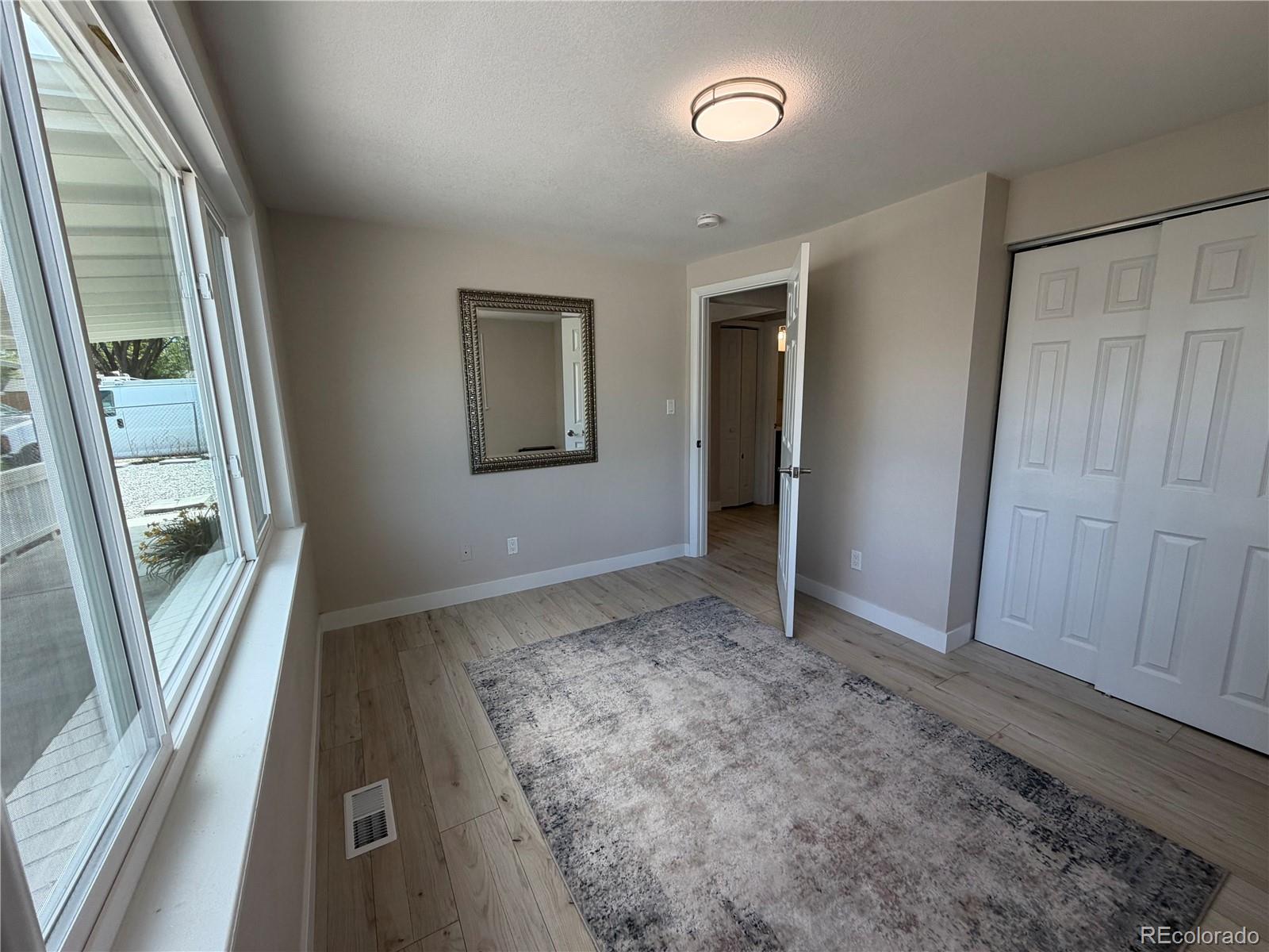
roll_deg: +1.7
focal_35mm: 14
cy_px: 476
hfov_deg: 102.1
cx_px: 634
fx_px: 513
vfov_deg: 85.7
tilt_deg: -9.6
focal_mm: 2.22
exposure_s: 1/157
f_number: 2.2
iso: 64
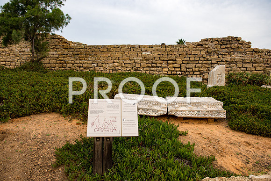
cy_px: 90
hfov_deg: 69.4
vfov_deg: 49.6
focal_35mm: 26
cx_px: 136
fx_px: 196
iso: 100
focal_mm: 26
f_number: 3.5
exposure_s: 1/500
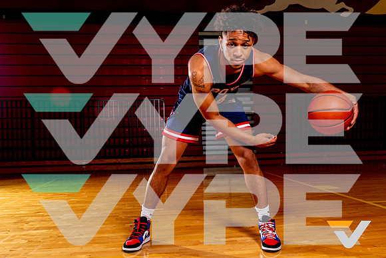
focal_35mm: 35
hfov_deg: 53.9
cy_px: 135
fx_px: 380
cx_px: 202
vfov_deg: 37.5
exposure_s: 1/125
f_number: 5.6
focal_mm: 32
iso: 100
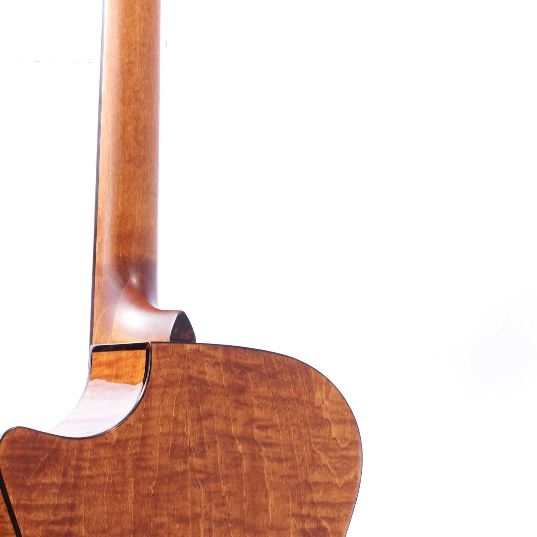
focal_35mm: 164
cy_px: 364
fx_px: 2878
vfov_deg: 10.6
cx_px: 147
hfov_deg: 10.6
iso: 100
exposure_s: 1/50
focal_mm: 65
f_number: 20
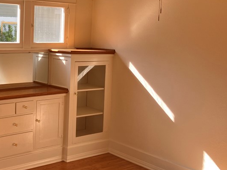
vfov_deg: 26.9
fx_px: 354
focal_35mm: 54
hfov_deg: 34.6
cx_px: 51
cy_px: 58
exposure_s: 1/125
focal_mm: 3.99
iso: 40
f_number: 1.8
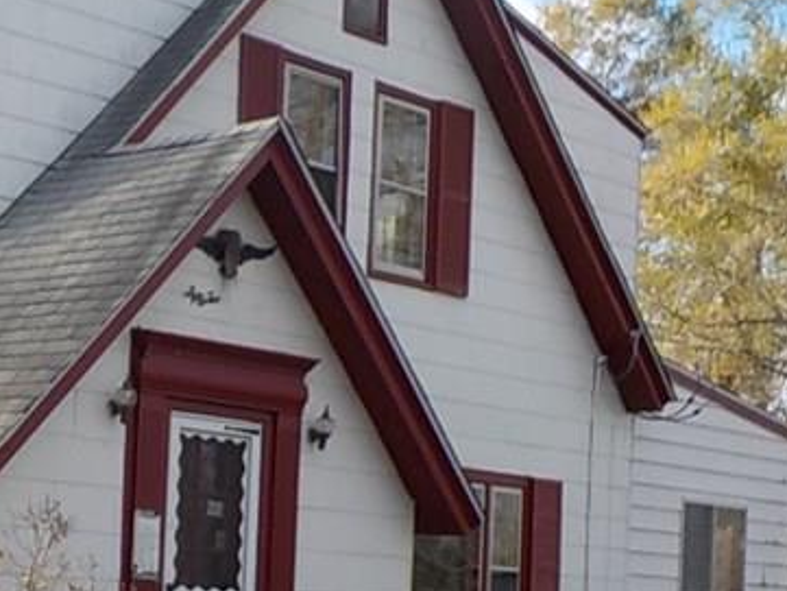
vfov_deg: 17.1
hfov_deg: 21.8
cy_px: 530
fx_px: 1933
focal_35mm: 85
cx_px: -72
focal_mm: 4.1
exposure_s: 1/500
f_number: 3.3
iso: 125
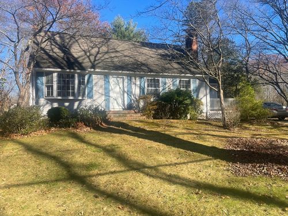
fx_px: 216
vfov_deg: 53.1
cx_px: 144
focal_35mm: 26
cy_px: 108
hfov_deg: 67.3
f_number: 1.6
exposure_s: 1/1435
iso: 32
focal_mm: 4.2
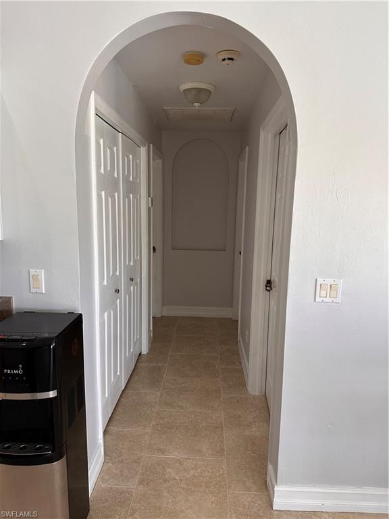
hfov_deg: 56.8
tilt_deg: -7.6
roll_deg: -1.5
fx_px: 360
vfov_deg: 71.6
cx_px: 194
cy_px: 260
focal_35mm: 24
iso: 200
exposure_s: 1/120
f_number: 1.78
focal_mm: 6.86
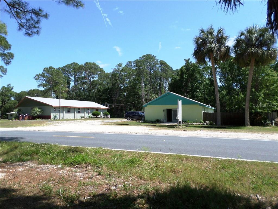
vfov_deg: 54.9
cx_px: 139
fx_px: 201
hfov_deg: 69.4
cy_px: 104
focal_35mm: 25
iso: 80
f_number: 2.5
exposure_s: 1/1000
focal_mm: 4.5
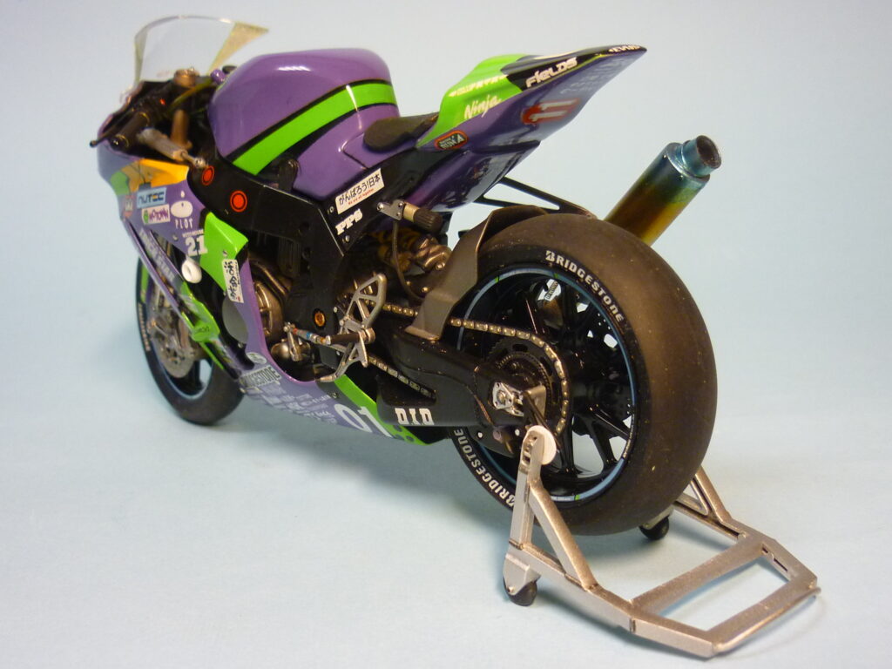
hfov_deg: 43.9
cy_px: 334
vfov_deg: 33.6
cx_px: 446
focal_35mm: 43
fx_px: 1108
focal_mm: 5.5
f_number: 2.8
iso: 250
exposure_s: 1/30
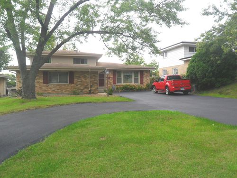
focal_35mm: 32
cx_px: 118
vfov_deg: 44.2
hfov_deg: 56.8
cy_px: 89
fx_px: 219
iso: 100
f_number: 3.7
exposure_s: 1/180
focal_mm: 5.7
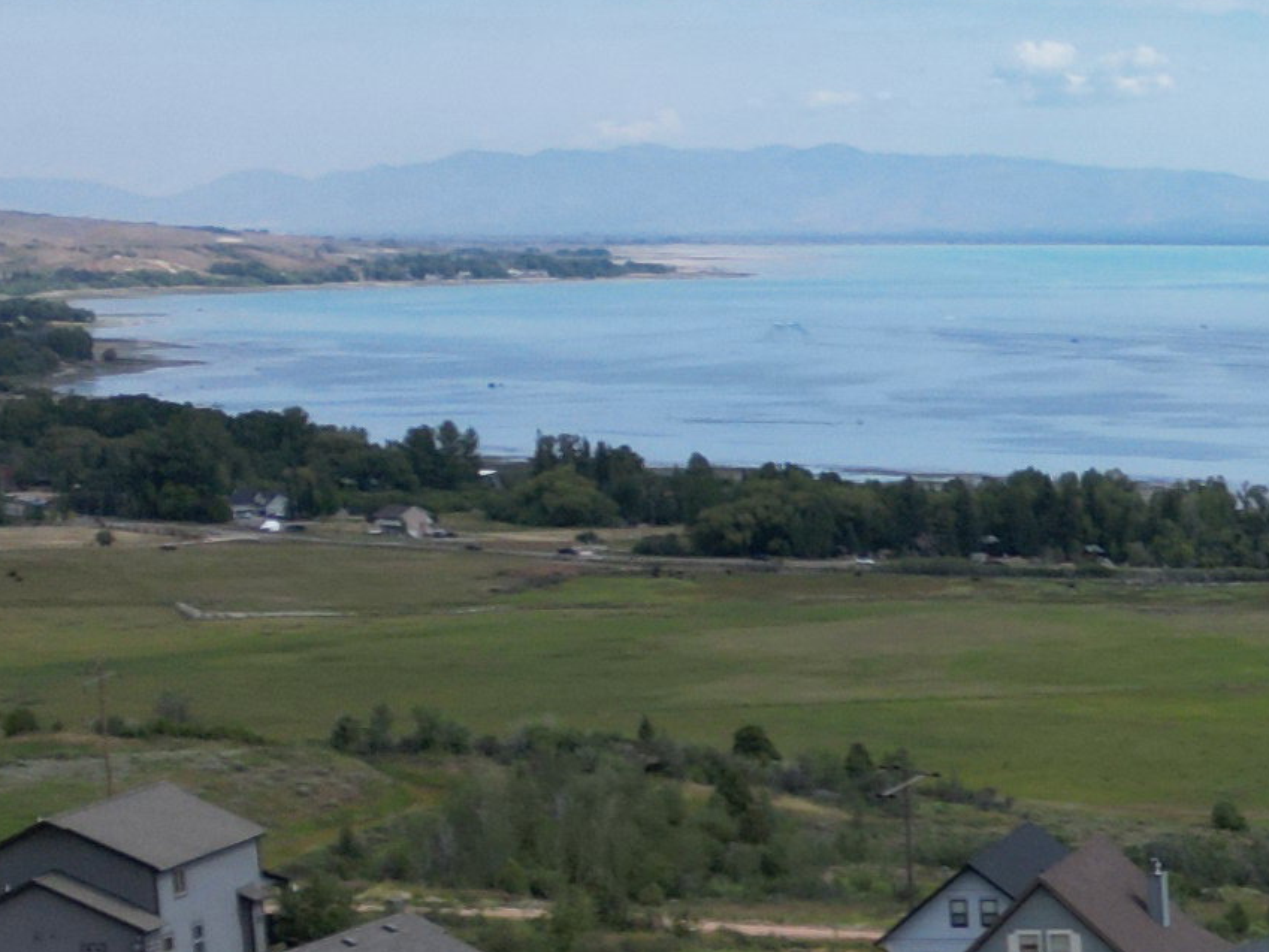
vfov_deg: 12.8
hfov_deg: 15.3
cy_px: 1033
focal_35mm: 114
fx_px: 4180
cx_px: 2161
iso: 140
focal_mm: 6.72
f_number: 1.7
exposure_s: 1/4000
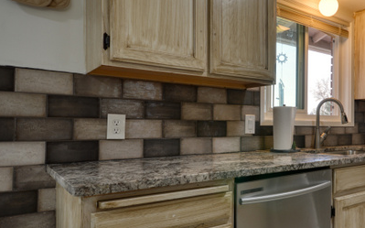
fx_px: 316
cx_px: 283
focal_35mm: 32
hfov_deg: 56.4
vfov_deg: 39.6
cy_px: 125
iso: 100
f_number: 8
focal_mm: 13
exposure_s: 1/25
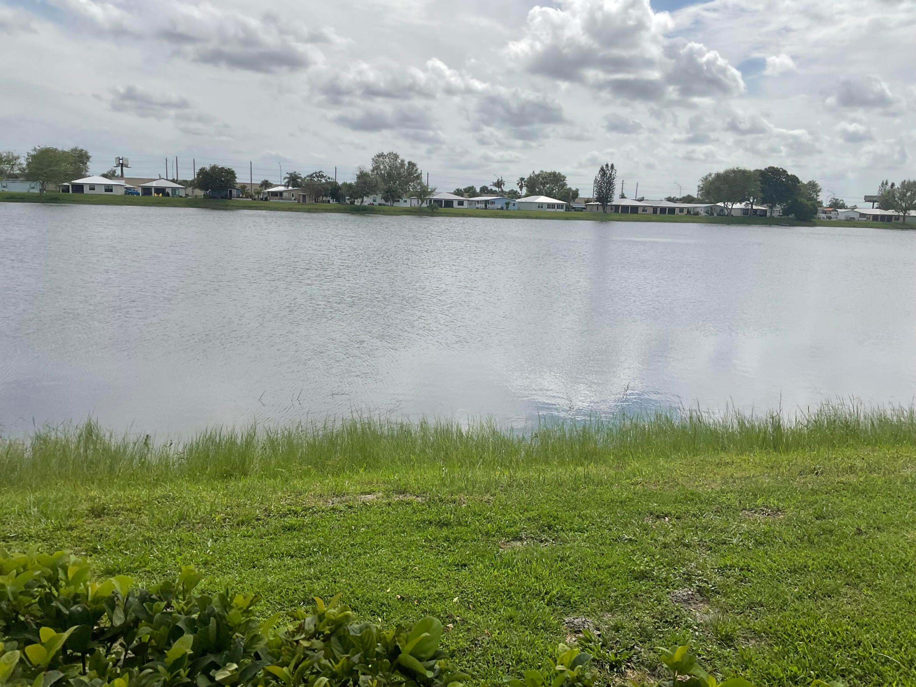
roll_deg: -2.4
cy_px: 344
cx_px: 458
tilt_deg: -9.6
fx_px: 767
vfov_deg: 48.2
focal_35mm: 29
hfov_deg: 61.7
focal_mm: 3
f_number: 1.8
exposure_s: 1/3788
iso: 20
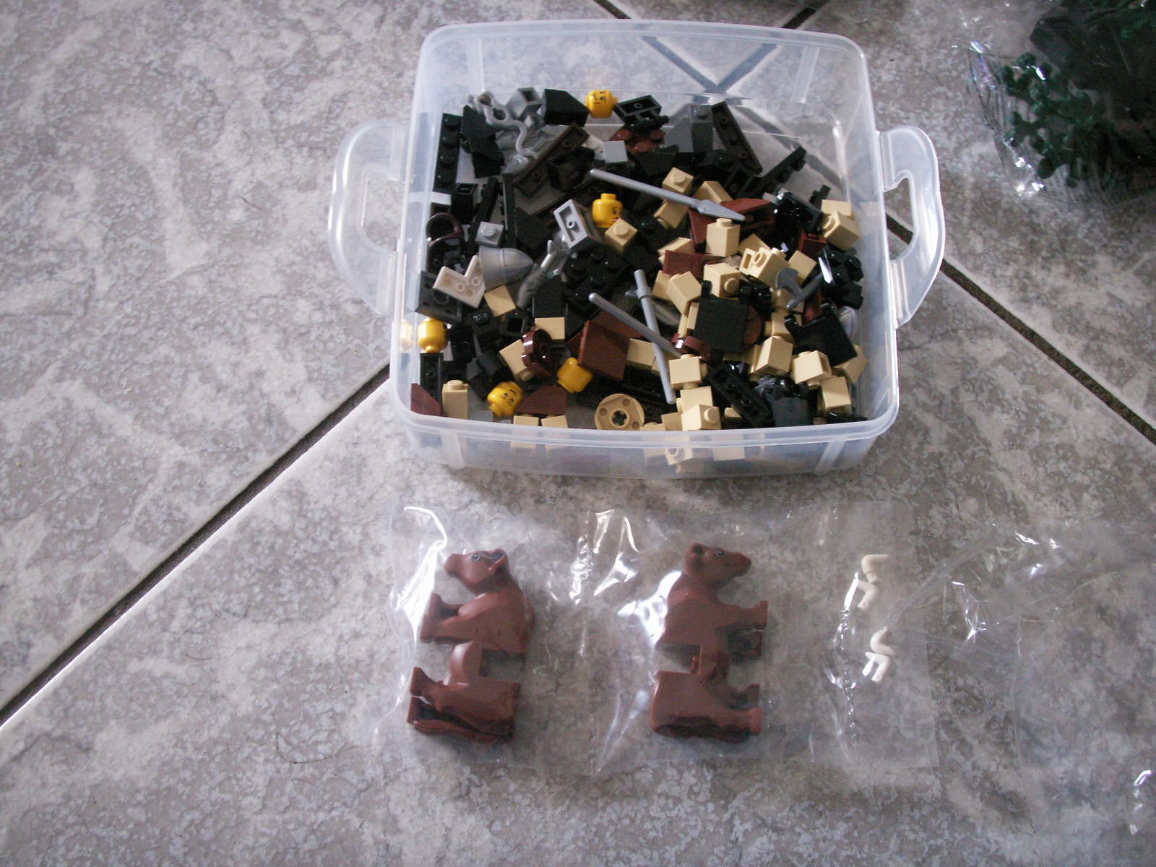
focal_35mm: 37
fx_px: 1236
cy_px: 434
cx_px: 578
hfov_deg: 50.1
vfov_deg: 38.7
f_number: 3.5
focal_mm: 7.7
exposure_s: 1/10
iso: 160
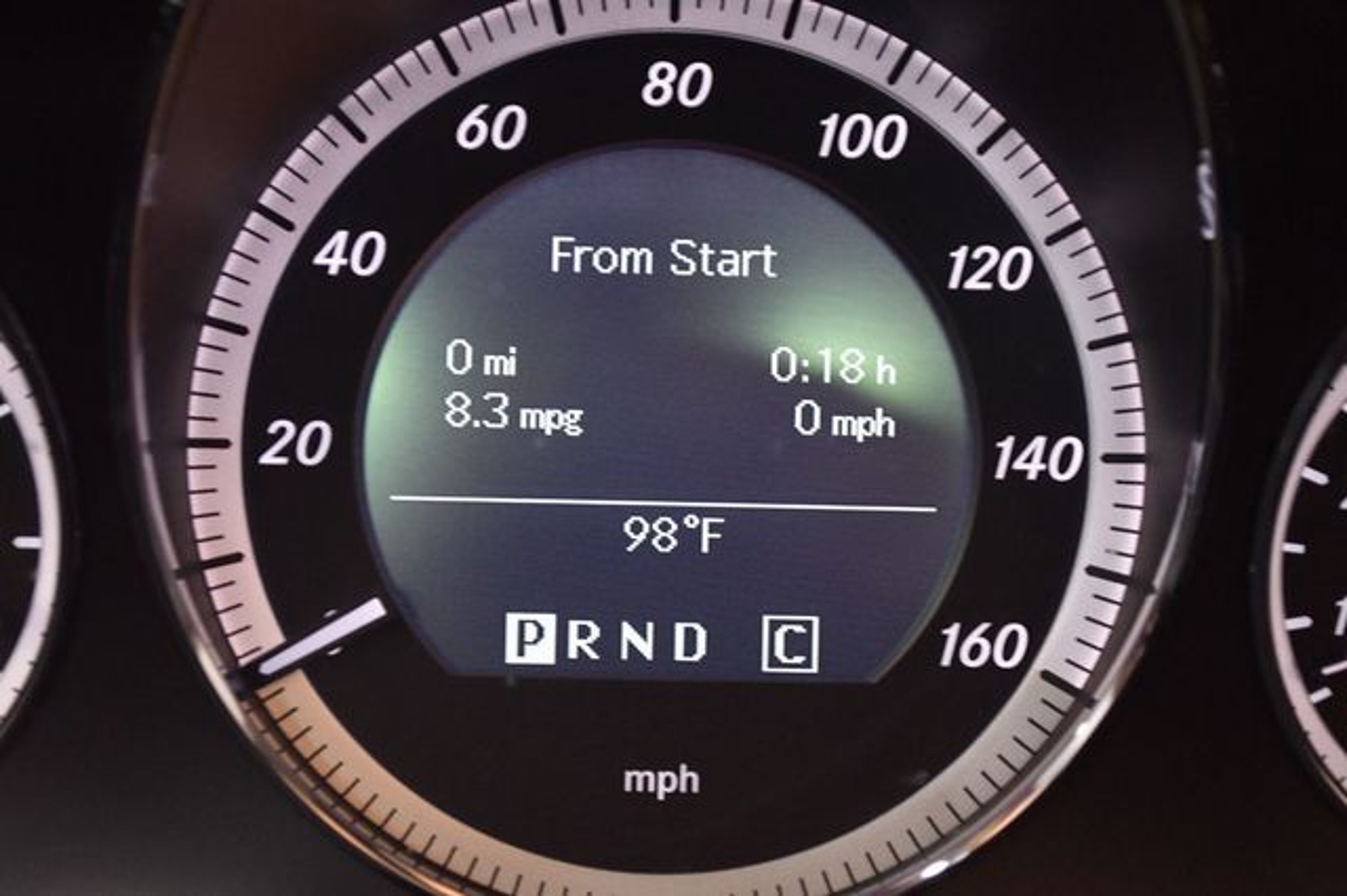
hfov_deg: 30.5
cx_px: 674
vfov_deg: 20.6
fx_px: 2468
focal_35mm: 66
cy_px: 448
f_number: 5.3
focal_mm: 44
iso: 4000
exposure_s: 1/60
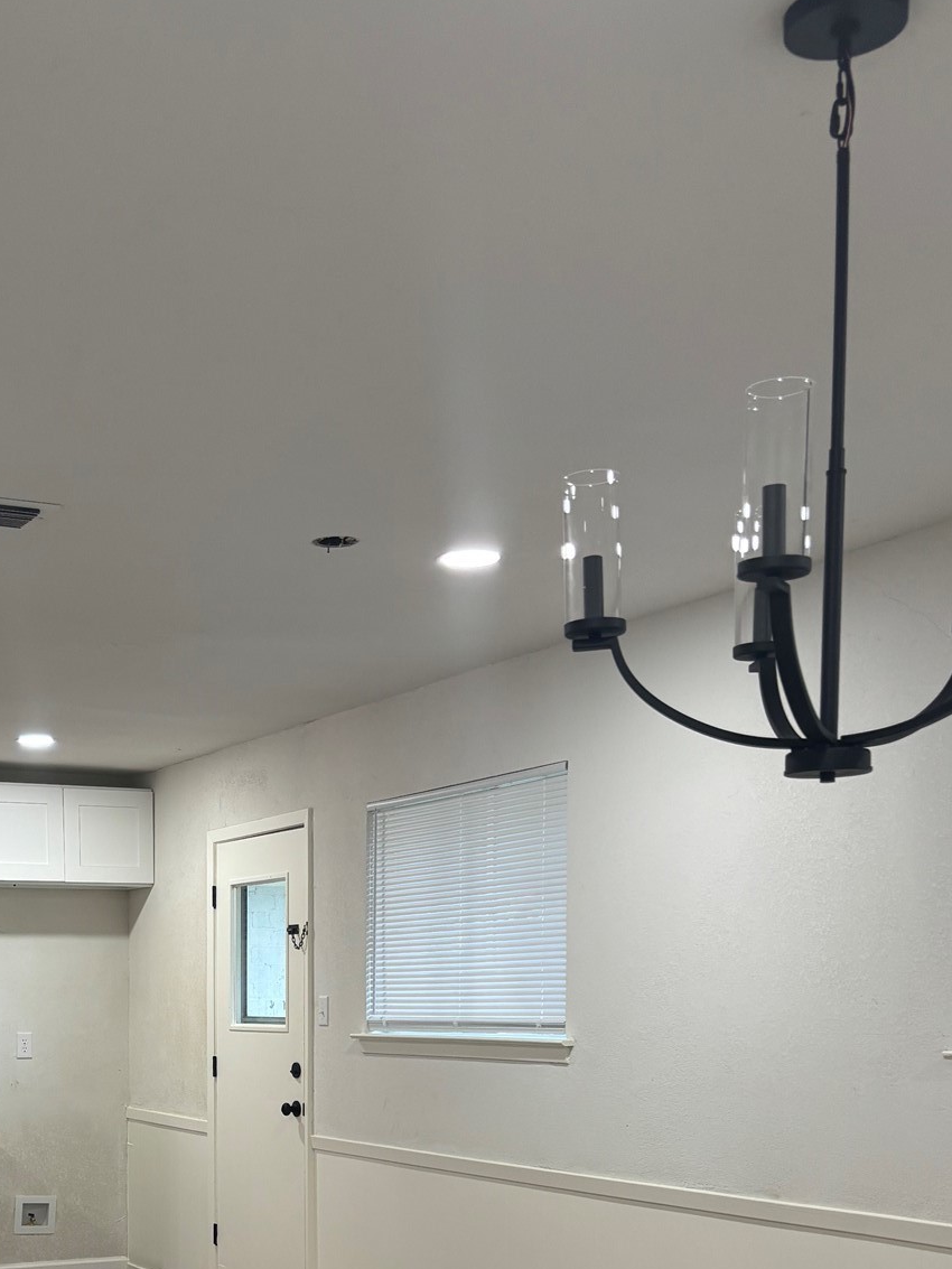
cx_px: 164
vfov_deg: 38.2
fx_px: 1723
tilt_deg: -3.7
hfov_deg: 30.0
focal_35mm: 47
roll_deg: -0.4
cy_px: 1097
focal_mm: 5.96
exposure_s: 1/60
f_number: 1.6
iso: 100
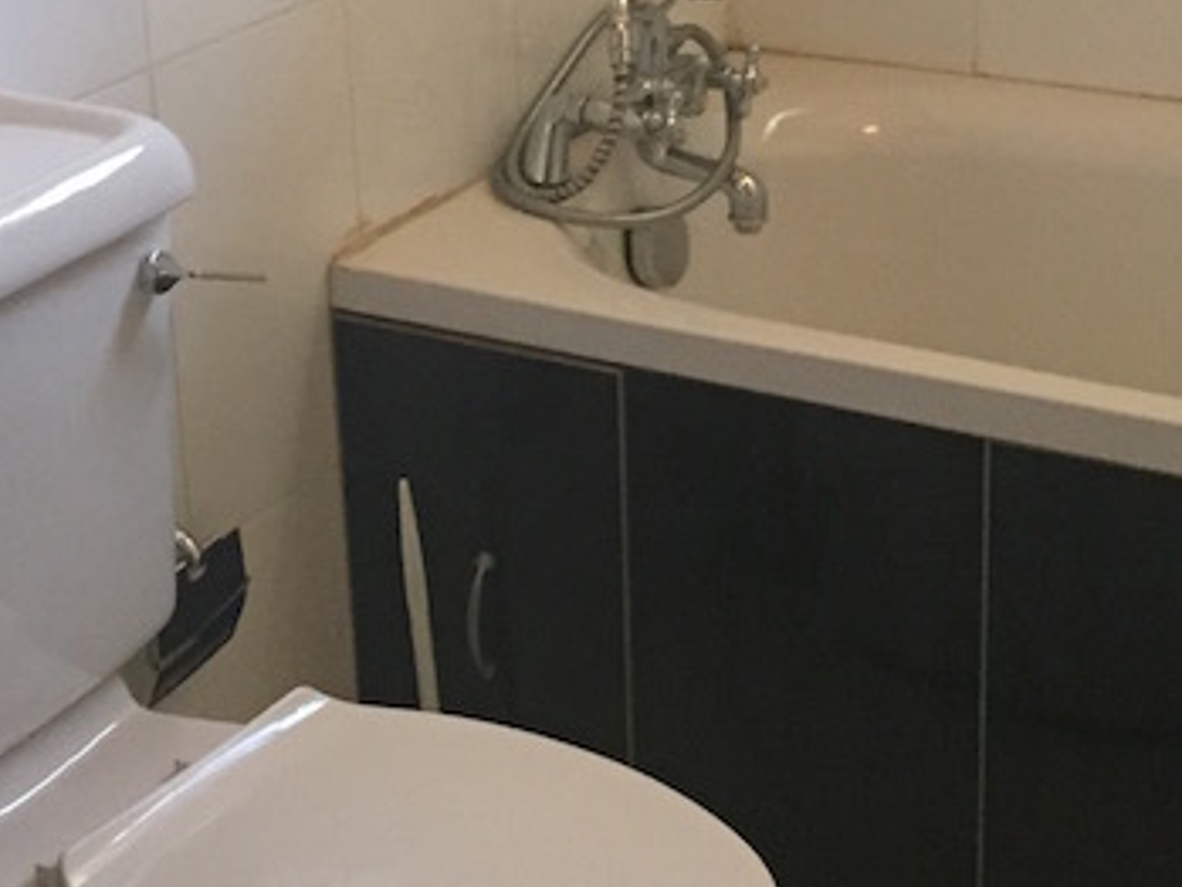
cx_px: 356
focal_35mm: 85
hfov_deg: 22.9
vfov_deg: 17.3
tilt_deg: -20.7
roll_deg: +3.1
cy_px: 291
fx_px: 2903
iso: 320
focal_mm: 4.15
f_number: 2.2
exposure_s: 1/33
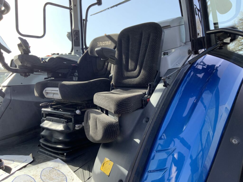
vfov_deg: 48.2
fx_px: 204
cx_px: 122
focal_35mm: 29
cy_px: 91
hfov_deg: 61.7
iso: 16
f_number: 1.8
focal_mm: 3
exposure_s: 1/269
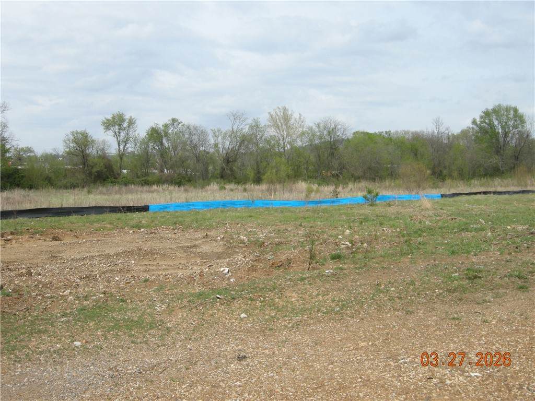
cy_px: 200
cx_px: 268
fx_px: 541
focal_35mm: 35
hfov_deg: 52.6
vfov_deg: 40.7
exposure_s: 1/237
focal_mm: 7.5
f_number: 6.1
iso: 64
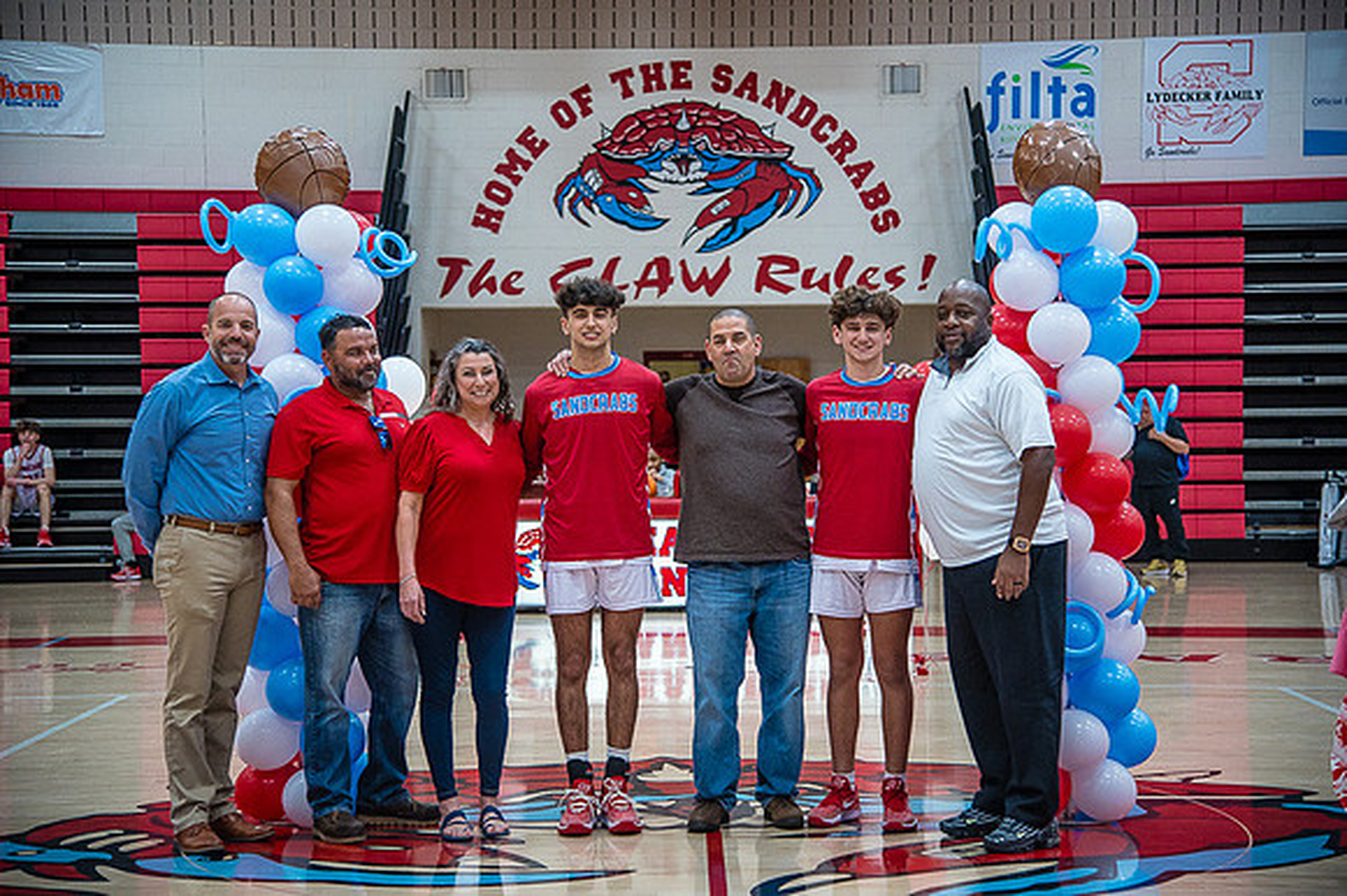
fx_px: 2468
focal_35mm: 66
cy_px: 448
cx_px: 674
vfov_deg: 20.6
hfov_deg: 30.5
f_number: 4
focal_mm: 66
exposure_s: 1/320
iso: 2000
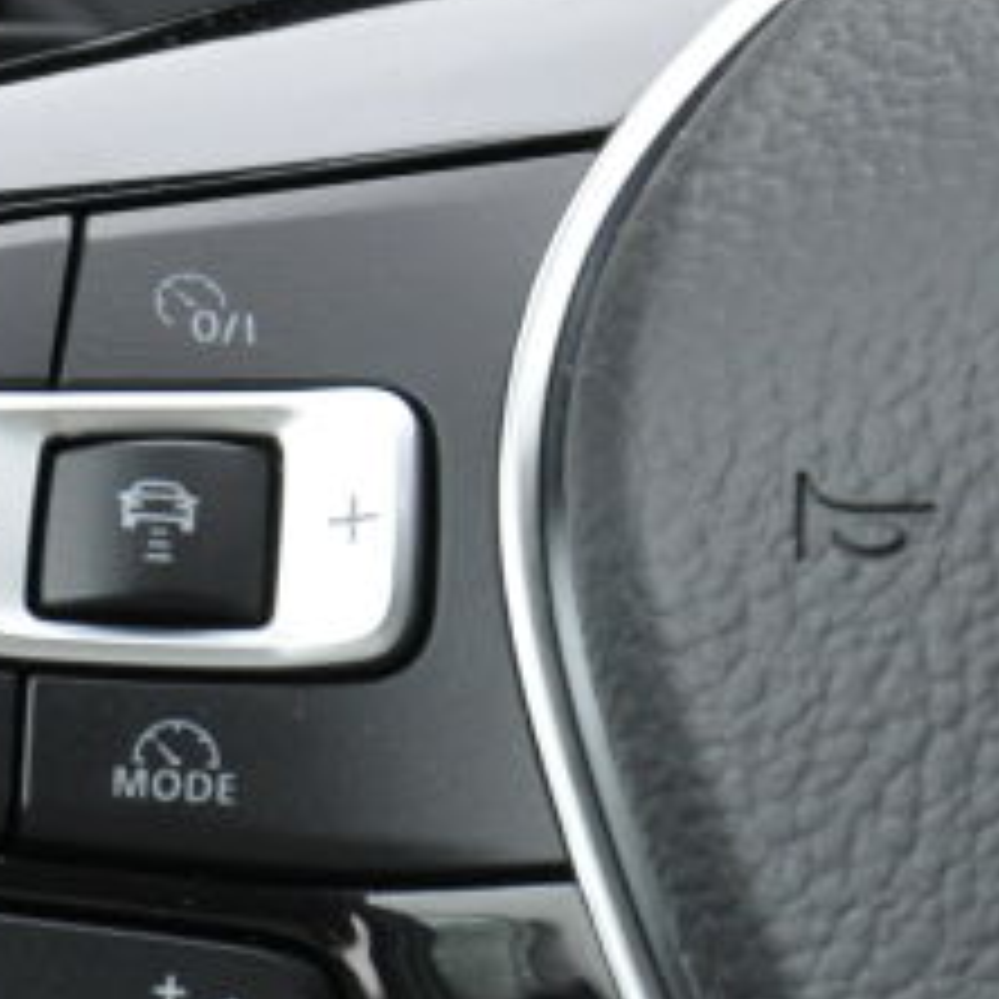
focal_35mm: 618
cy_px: 562
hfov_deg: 2.8
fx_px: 20177
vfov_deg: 2.8
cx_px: 220
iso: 800
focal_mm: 105
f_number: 5.6
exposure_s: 1/40
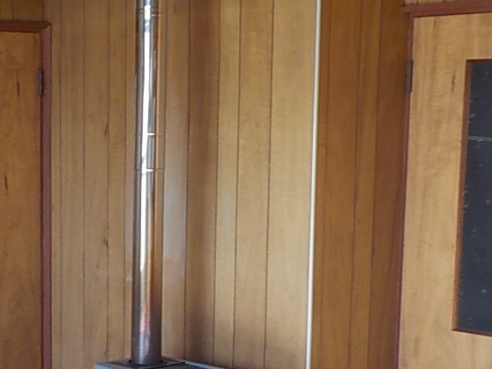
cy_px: 320
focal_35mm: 86
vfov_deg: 17.0
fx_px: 1223
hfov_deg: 22.3
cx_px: 63
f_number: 3.3
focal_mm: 4.1
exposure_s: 1/50
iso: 125
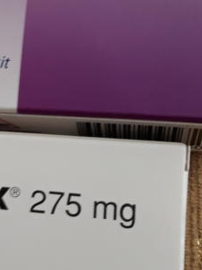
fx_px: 654
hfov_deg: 16.8
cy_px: 84
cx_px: -38
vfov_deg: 23.2
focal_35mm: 84
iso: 100
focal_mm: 3.6
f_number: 1.9
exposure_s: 1/50
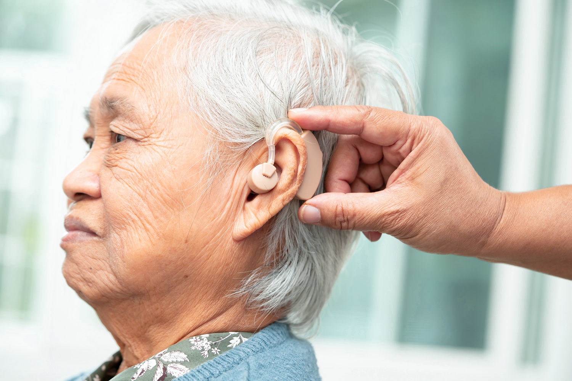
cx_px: 286
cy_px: 190
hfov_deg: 22.6
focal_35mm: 90
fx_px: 1430
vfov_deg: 15.2
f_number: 4
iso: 250
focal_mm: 90
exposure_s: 1/100
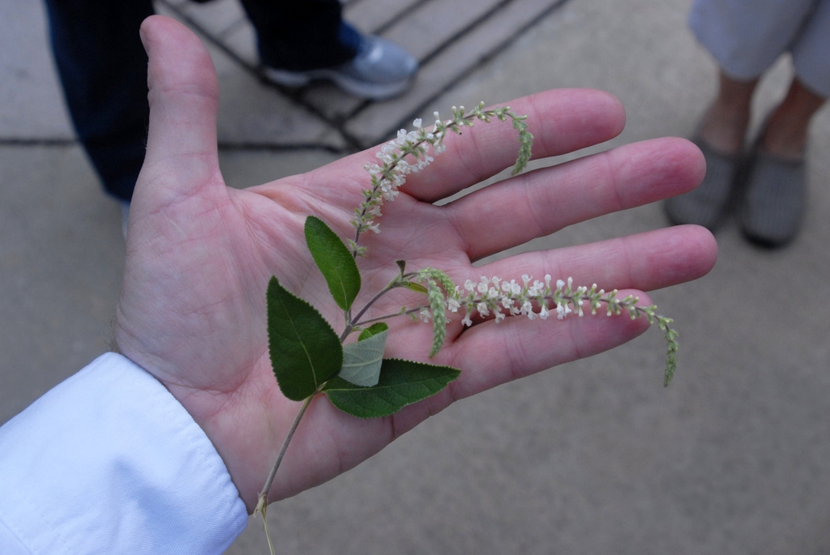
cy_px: 278
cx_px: 415
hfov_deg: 46.4
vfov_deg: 32.0
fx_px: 969
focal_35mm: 42
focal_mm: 28
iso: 400
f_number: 6.3
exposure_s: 1/160
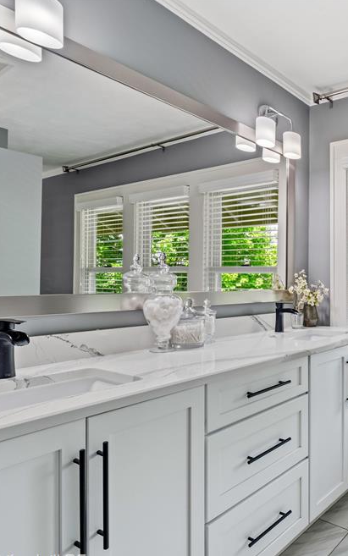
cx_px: 306
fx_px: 409
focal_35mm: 27
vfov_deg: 68.4
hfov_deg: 42.6
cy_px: 284
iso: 640
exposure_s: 1/2
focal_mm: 11.1
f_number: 8
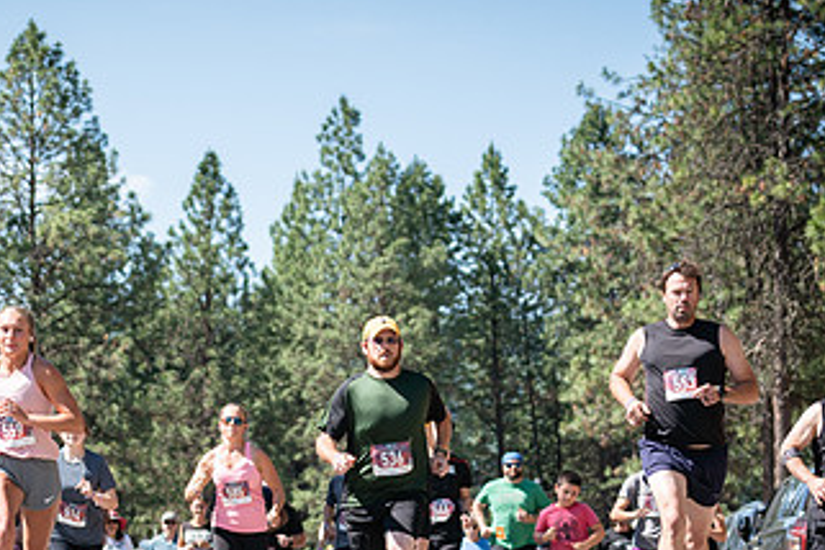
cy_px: 447
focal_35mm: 150
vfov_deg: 9.1
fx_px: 3437
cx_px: 136
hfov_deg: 13.6
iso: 125
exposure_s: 1/500
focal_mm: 74
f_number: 4
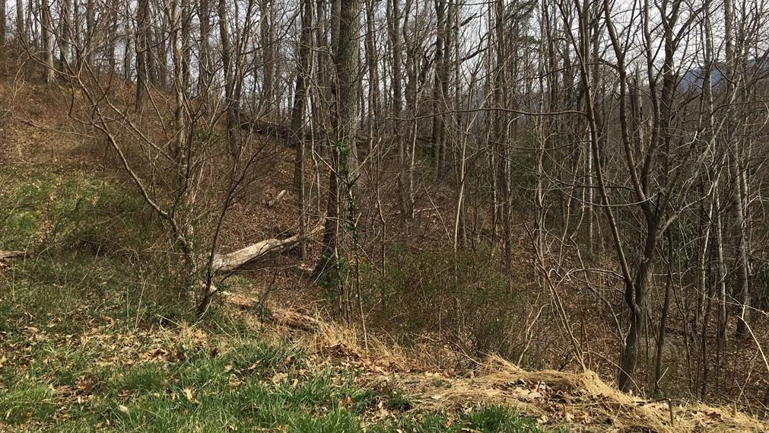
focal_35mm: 32
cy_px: 170
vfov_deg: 36.5
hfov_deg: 61.0
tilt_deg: +1.8
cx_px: 380
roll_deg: +3.7
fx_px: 653
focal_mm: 4.15
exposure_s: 1/686
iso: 25
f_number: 2.2
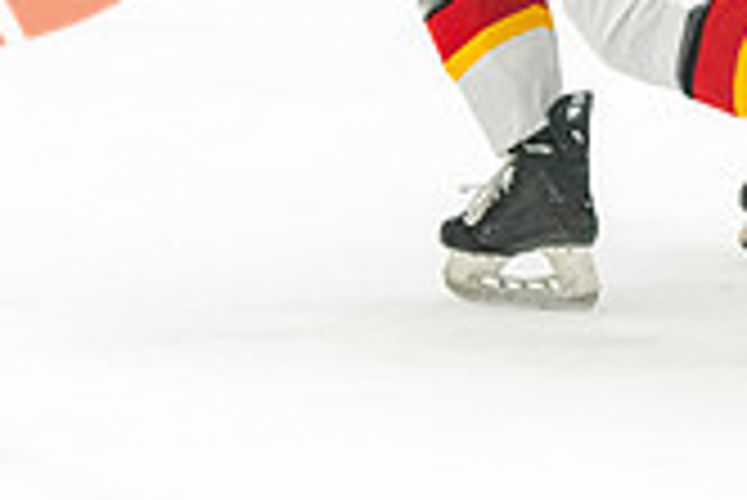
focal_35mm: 521
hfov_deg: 3.9
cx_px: 859
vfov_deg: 2.6
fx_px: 10820
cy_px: -470
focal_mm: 116
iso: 3200
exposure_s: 1/640
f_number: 2.8
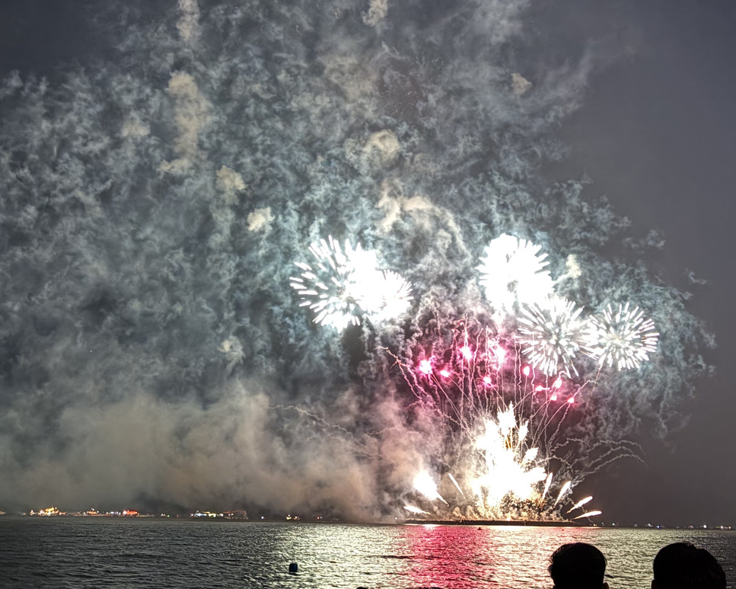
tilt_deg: +20.4
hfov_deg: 43.8
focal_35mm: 42
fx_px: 915
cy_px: 190
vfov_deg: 35.3
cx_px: 380
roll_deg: -1.2
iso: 1000
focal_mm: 5.96
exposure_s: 1/5
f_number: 1.6
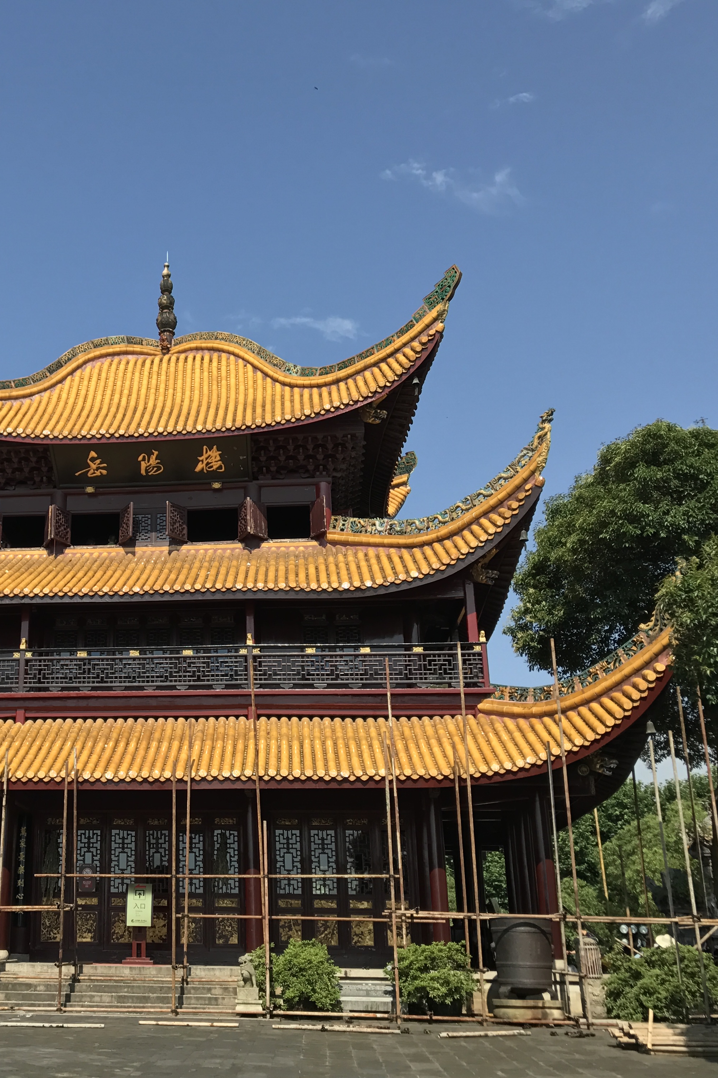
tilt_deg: +19.1
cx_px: 127
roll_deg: -0.9
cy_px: 537
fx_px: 1167
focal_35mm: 39
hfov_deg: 33.1
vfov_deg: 49.6
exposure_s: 1/1650
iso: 20
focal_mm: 3.99
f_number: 1.8
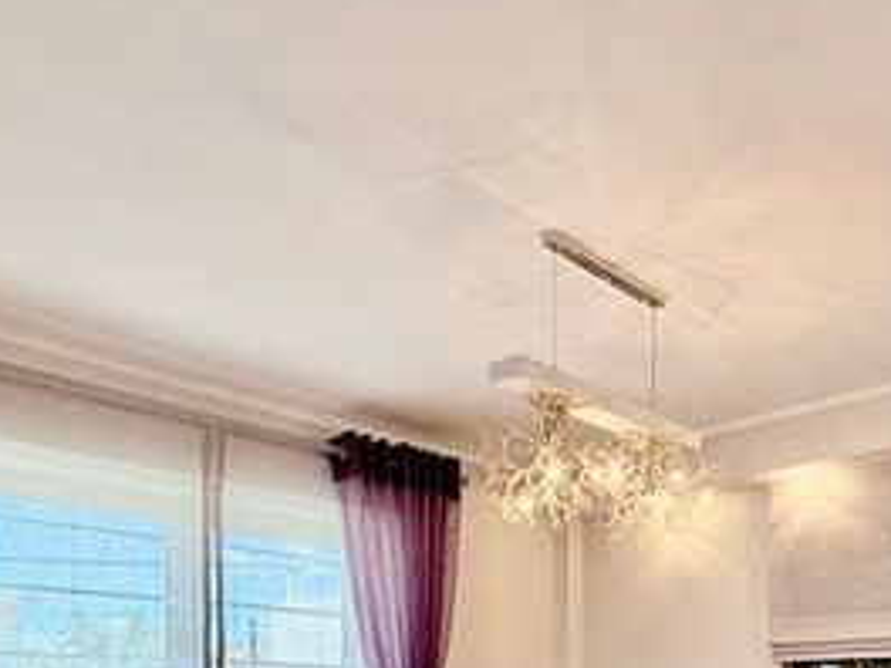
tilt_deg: -1.3
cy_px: 739
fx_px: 875
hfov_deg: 53.4
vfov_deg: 35.6
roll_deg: -1.0
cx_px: 557
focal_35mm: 34
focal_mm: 2.22
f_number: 2.2
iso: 200
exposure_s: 1/100
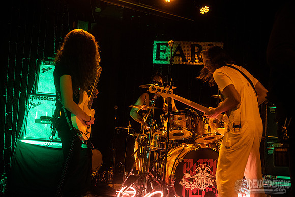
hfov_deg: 54.4
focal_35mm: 35
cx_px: 148
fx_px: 287
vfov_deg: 37.9
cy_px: 98
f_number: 3.2
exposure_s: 1/125
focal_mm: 35
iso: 3200
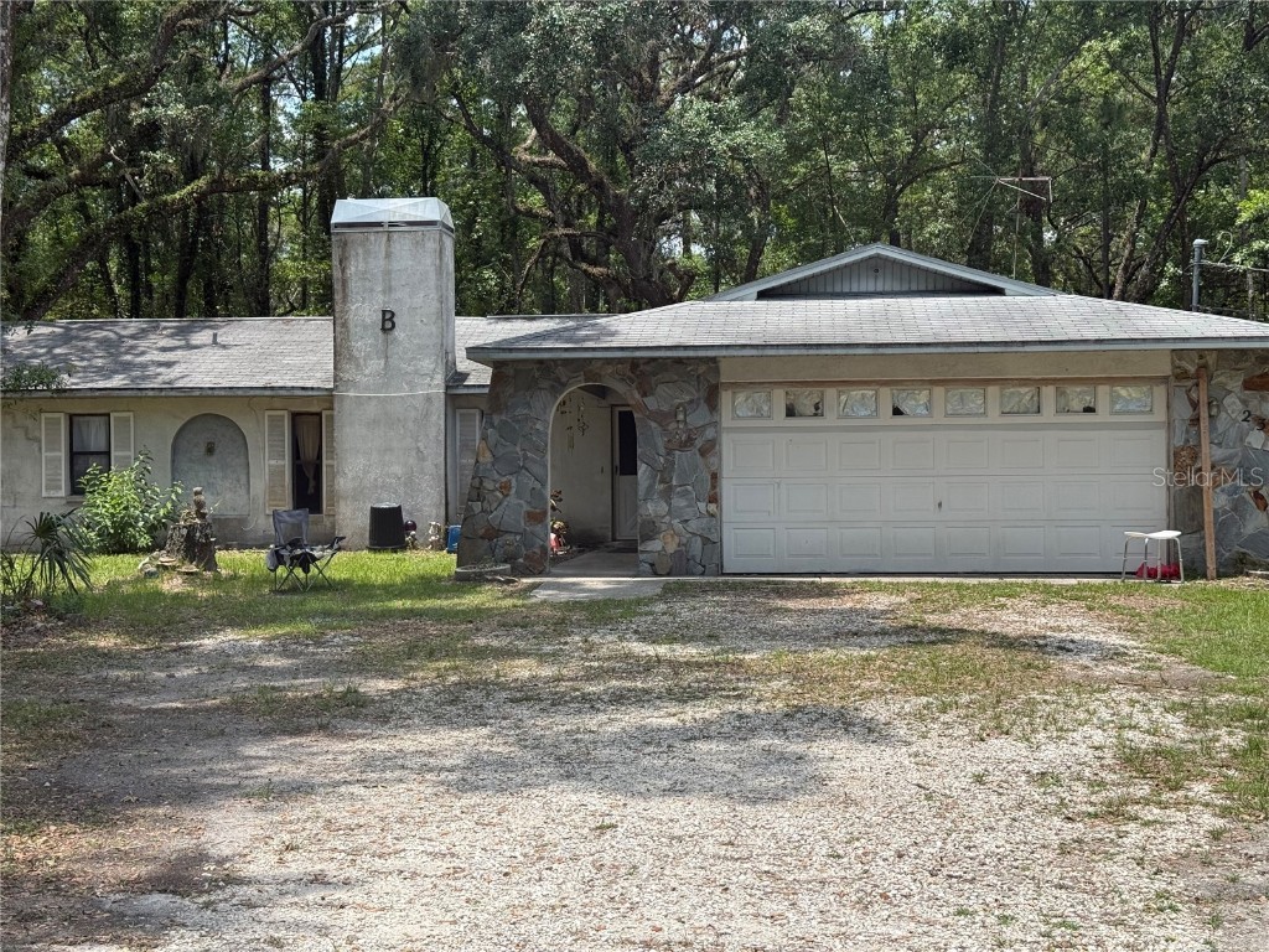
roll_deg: +0.2
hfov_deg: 39.7
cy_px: 476
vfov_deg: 30.3
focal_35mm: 48
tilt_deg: -0.1
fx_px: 1760
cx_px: 634
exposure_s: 1/3226
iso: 64
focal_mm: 6.76
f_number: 1.78
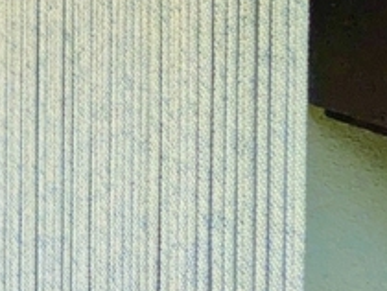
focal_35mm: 80
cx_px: -686
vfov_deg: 17.7
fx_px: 895
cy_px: -45
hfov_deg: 12.7
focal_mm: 1.83
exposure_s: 1/100
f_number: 2.2
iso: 51
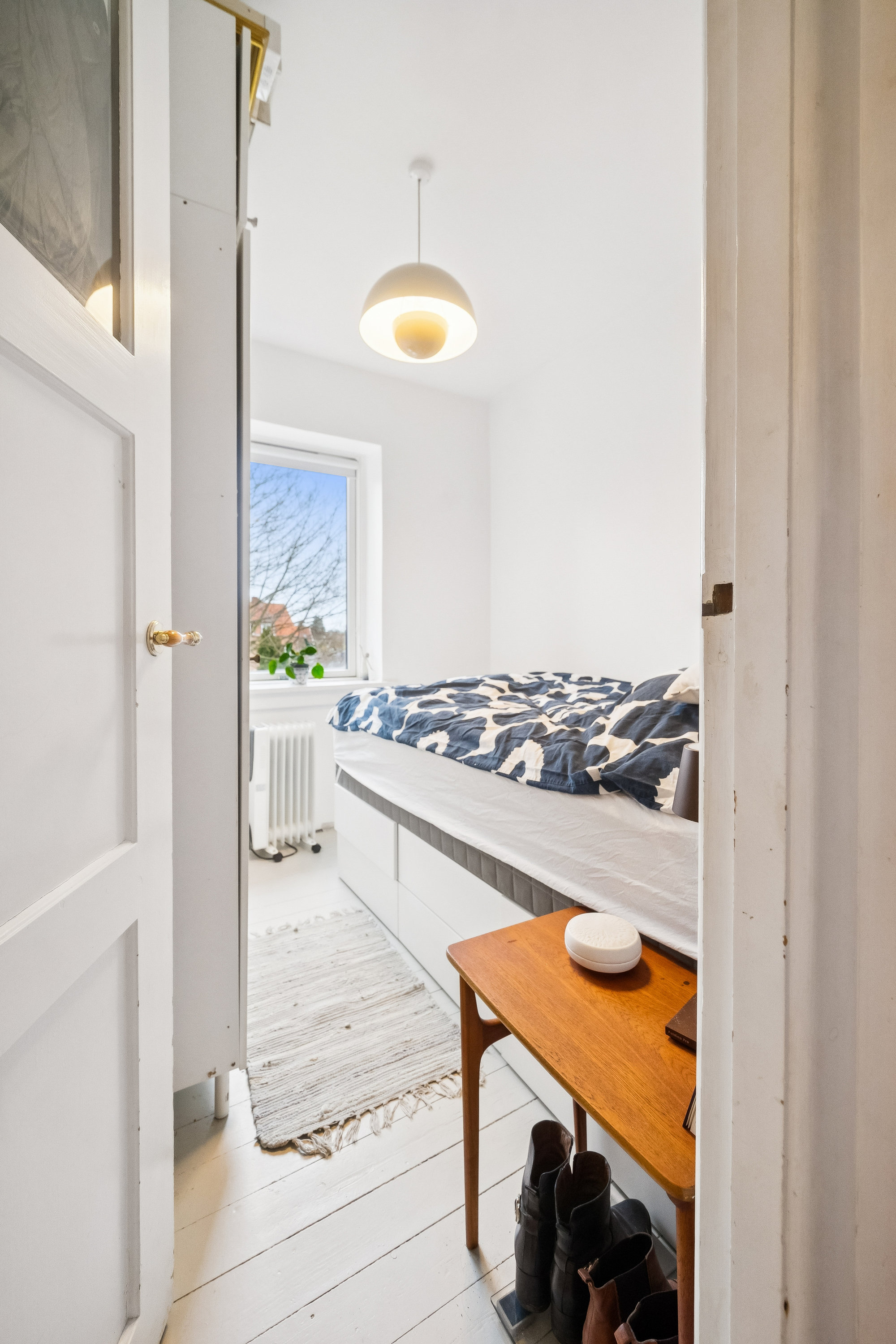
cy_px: 672
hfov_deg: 81.2
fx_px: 523
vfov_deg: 104.3
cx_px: 448
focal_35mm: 14
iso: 1600
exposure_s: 1/60
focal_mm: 14
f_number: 5.6
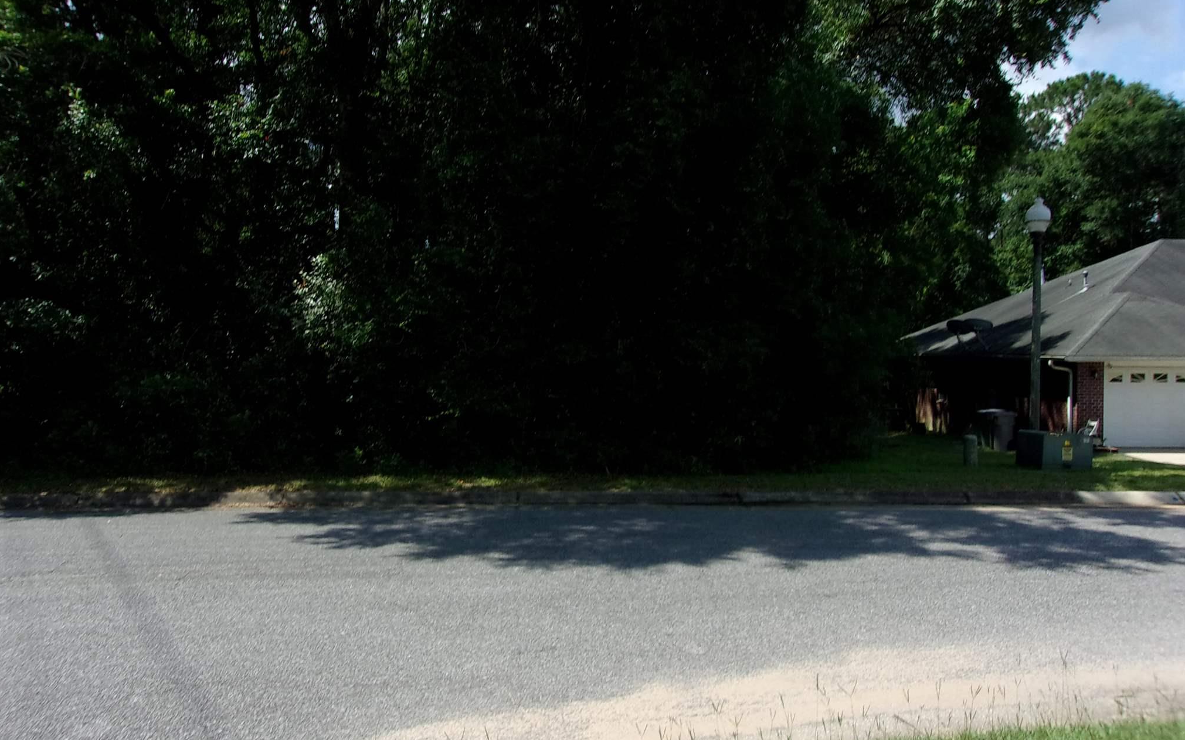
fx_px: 937
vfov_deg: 43.1
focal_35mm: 29
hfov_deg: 64.6
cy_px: 361
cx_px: 597
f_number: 10.4
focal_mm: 4.9
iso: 100
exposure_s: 1/110
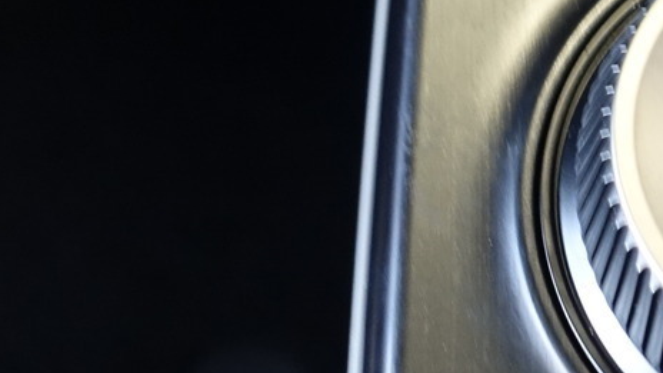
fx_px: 1863
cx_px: 1026
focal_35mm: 106
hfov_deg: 17.8
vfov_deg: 11.4
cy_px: 197
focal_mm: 10.81
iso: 640
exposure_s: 1/30
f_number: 2.5
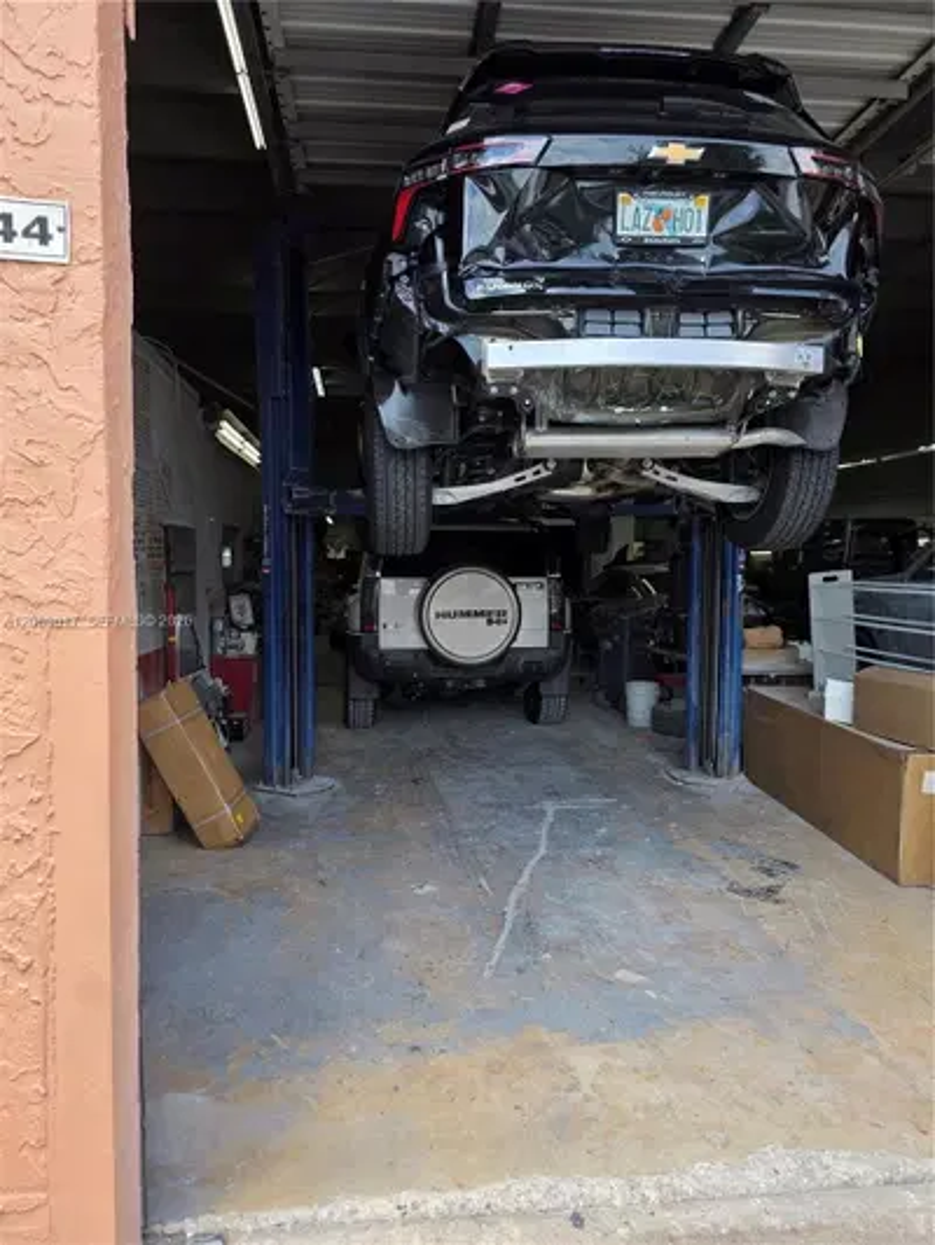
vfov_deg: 73.9
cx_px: 468
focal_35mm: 23
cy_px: 622
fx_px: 828
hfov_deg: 58.9
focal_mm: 6.3
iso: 12
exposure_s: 1/125
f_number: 1.7
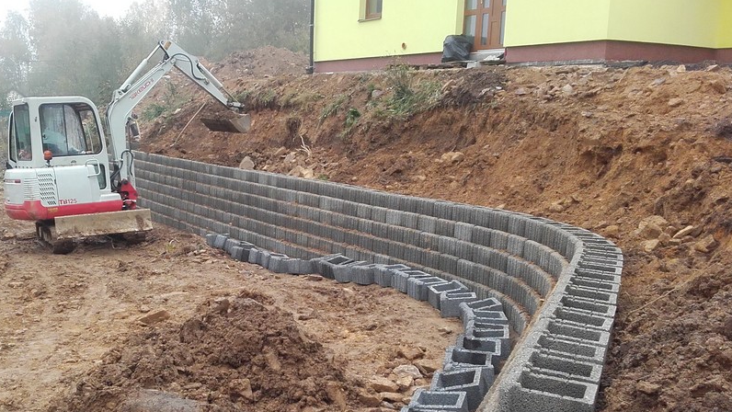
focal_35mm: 44
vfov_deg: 27.0
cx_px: 289
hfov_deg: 46.1
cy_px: 275
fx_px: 854
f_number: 2.2
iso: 50
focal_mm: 3.3
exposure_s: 1/115
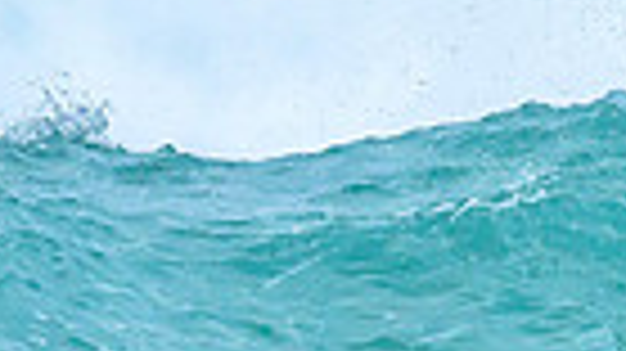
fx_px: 79563
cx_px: 722
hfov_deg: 0.5
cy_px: 513
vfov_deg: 0.3
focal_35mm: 4796
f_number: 6.3
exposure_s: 1/3200
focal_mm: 800
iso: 1400
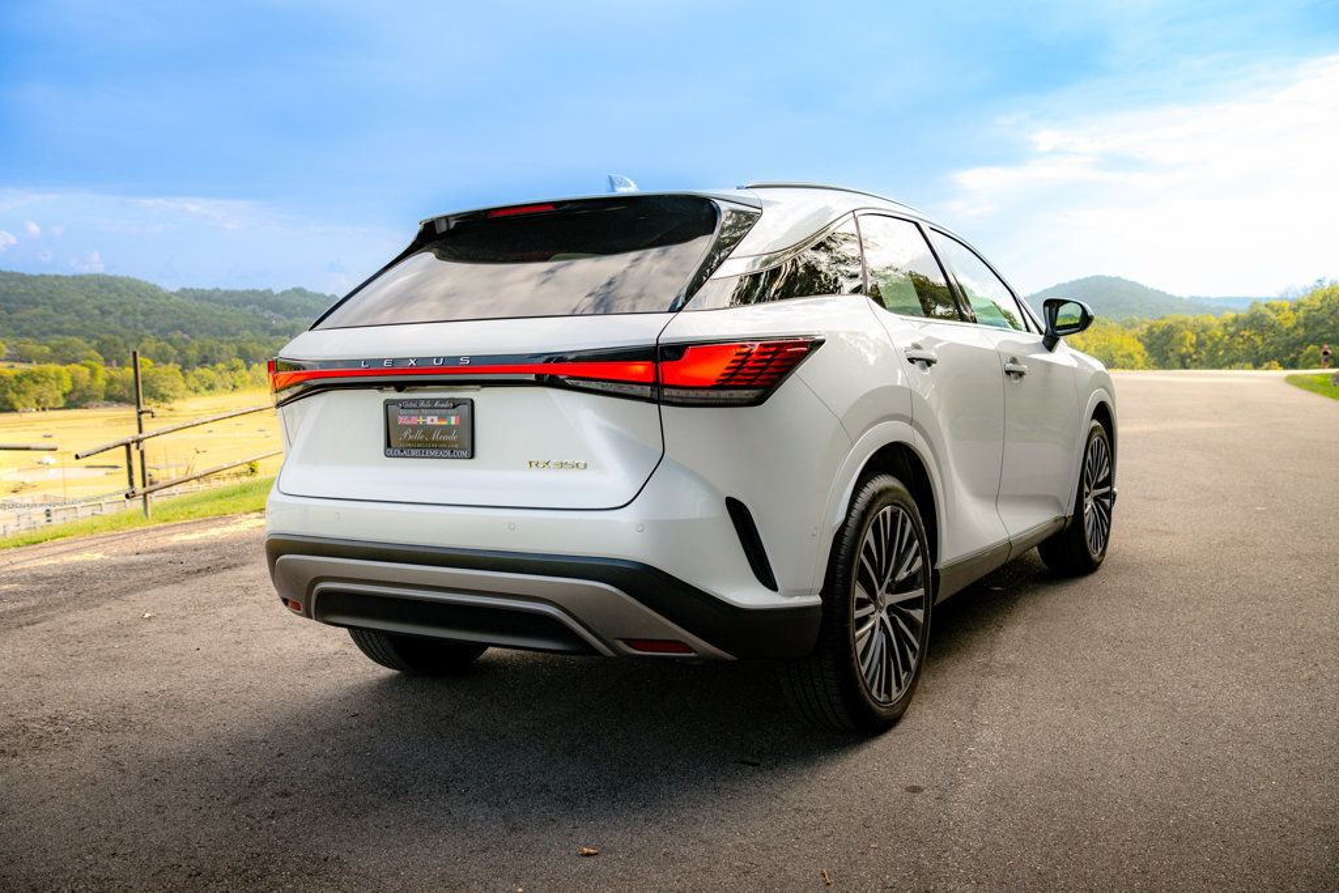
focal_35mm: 34
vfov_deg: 38.9
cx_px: 670
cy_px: 446
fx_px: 1265
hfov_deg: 55.8
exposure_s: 1/500
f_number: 6.3
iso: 500
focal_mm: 34
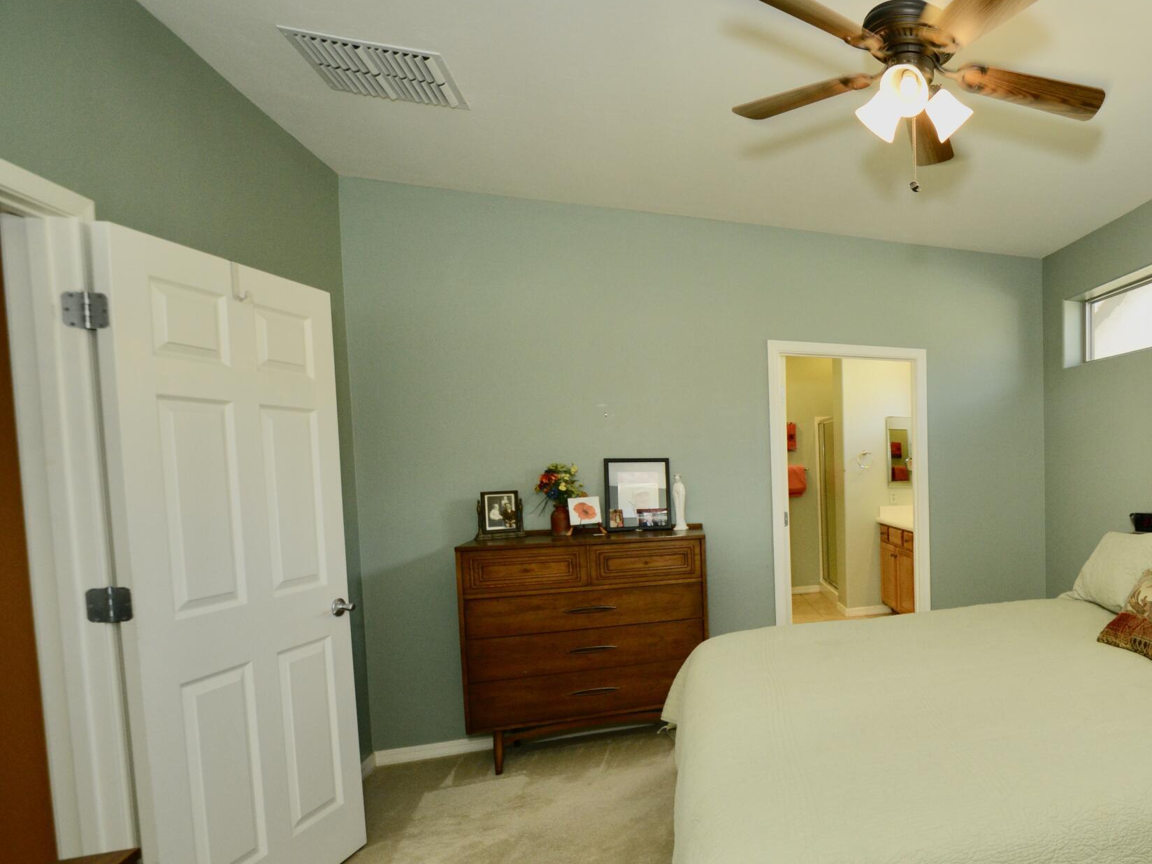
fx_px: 699
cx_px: 1037
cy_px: 501
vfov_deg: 63.1
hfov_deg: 65.3
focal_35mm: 21
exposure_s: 1/60
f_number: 7.1
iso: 800
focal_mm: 12
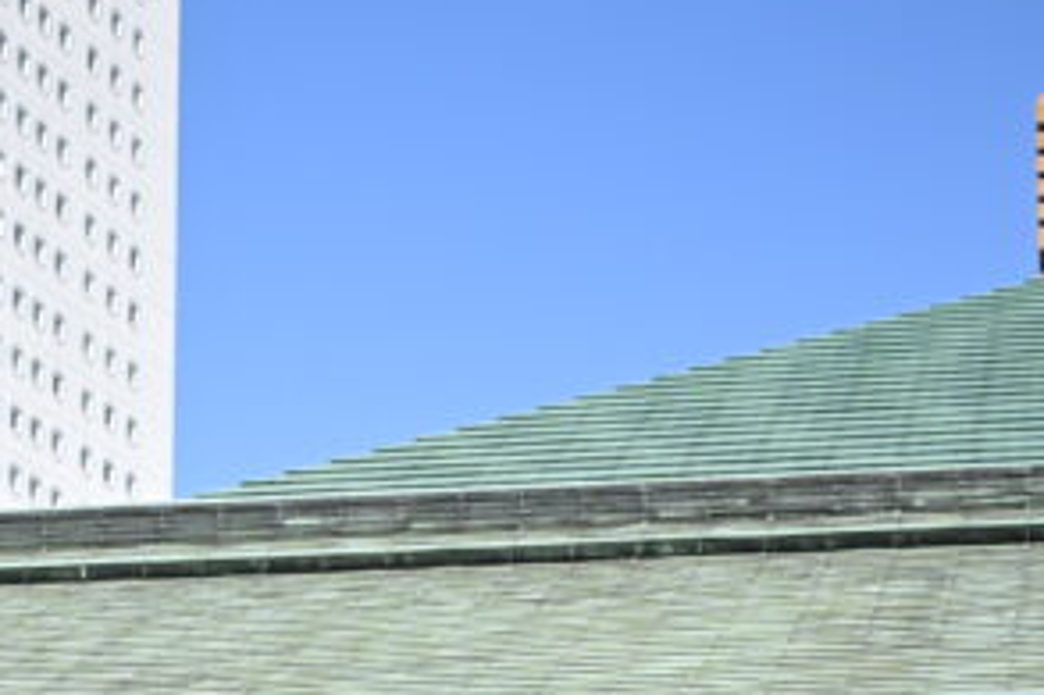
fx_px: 3652
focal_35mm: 126
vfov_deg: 10.6
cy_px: 939
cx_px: 246
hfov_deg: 16.2
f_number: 2
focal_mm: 24
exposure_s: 1/4000
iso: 100
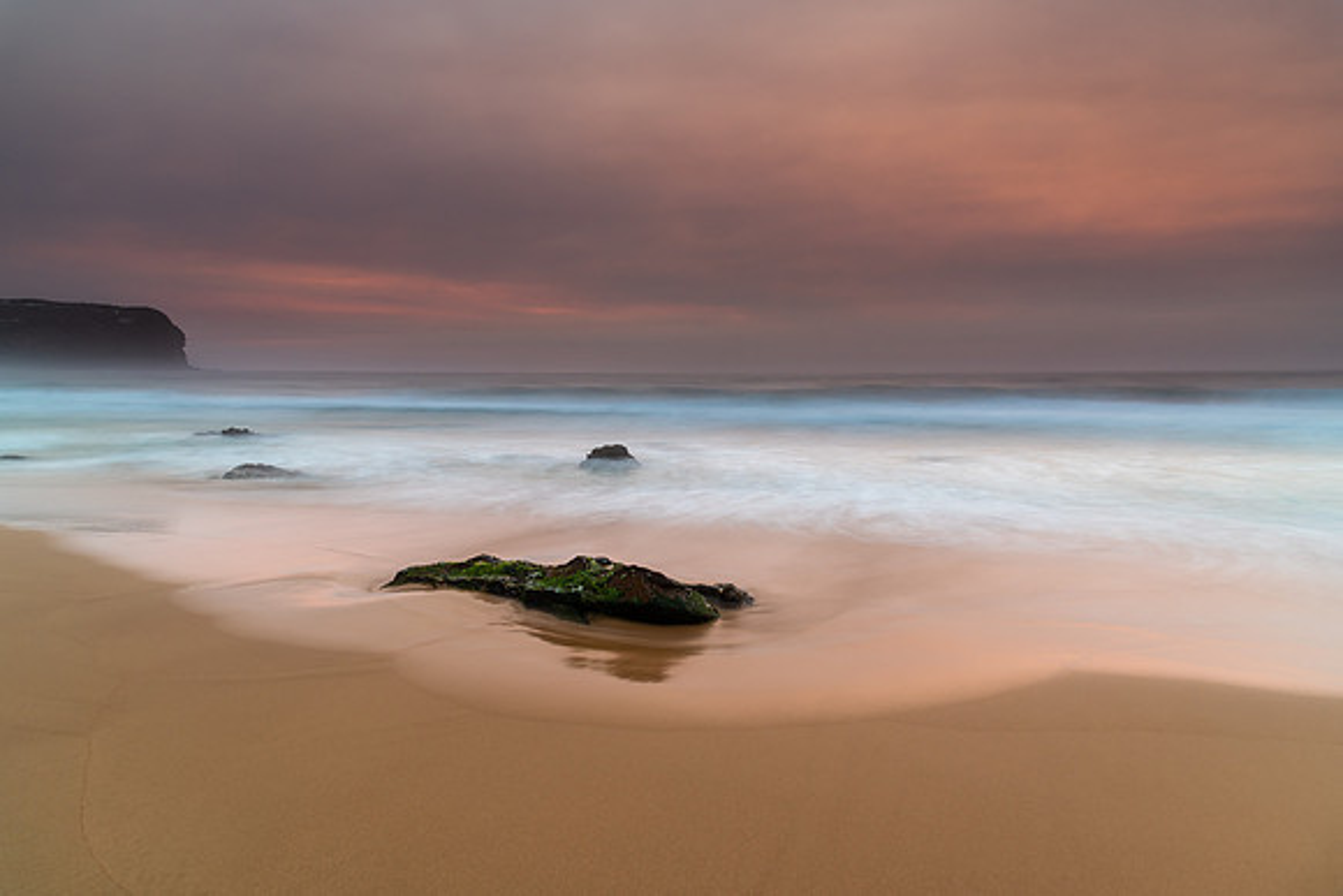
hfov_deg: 72.9
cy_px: 448
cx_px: 672
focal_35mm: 24
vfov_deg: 52.5
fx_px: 908
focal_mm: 24
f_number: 8
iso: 200
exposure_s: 8
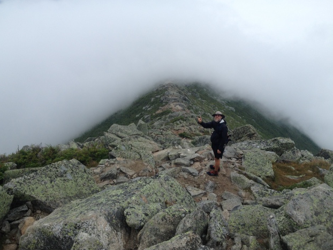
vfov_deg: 39.7
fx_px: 346
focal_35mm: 36
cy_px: 127
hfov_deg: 51.3
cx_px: 168
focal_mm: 4.28
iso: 50
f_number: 2.4
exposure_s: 1/569
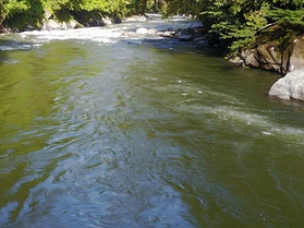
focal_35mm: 56
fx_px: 492
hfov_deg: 33.9
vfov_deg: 24.9
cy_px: 0
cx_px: 88
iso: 144
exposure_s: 1/25
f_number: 2.2
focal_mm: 4.7
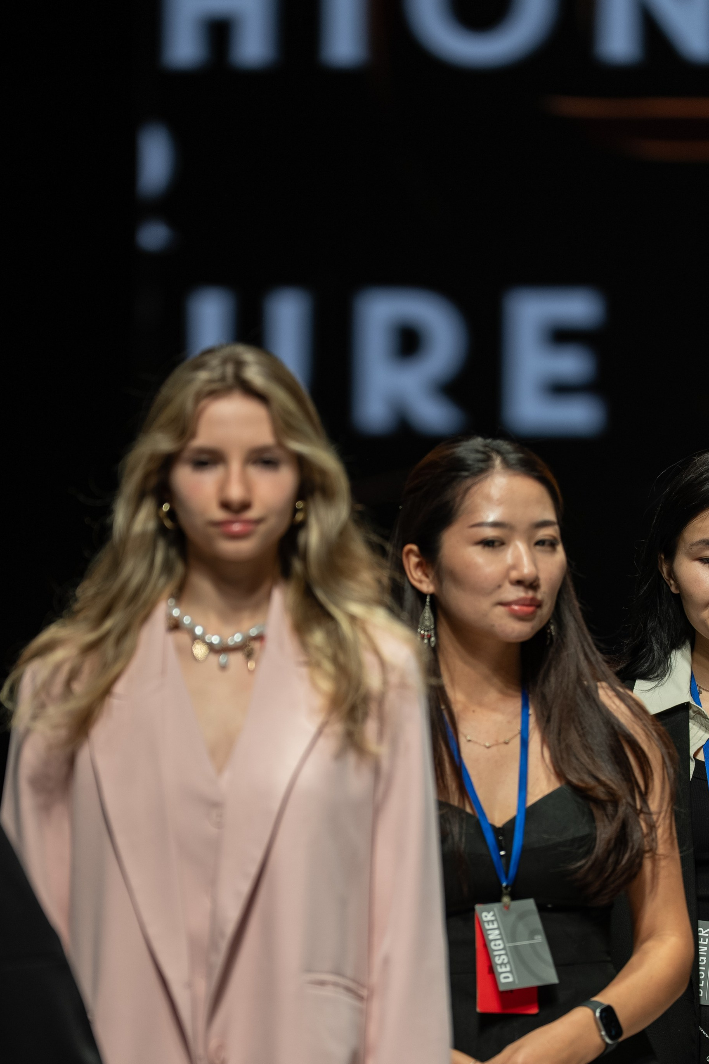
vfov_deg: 6.9
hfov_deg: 4.6
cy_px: 776
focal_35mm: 298
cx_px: 421
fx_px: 8803
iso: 200
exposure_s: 1/320
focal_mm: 200
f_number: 3.2
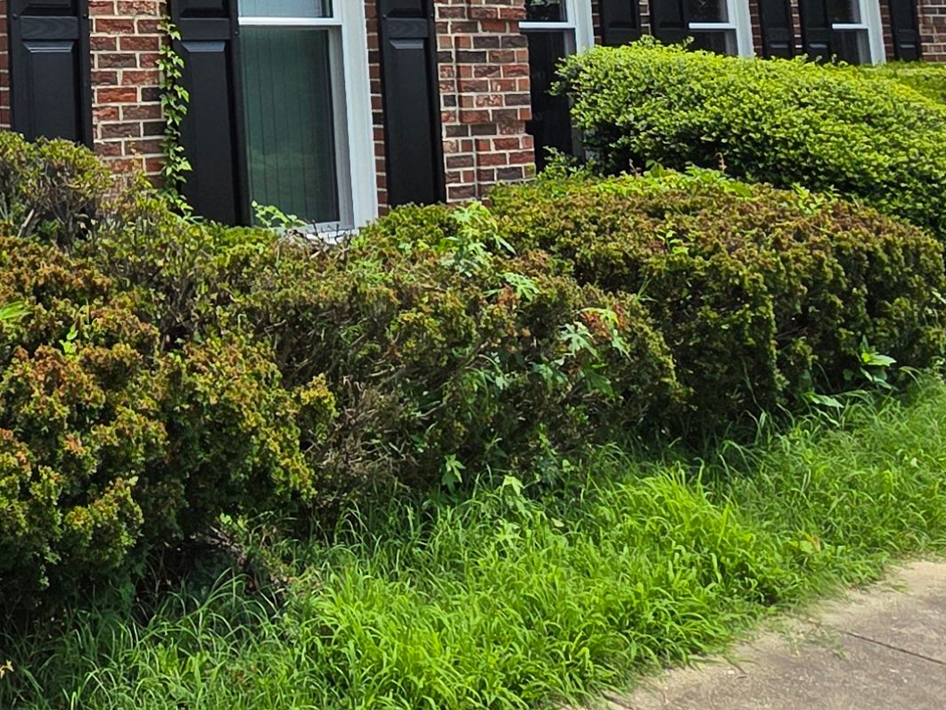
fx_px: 1339
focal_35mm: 49
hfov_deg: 33.8
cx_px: -94
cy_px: -135
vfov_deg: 26.5
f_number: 1.9
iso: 40
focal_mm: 2.2
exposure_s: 1/3372
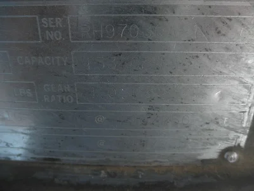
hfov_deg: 63.4
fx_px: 205
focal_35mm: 28
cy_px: 96
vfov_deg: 49.7
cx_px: 127
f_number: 3
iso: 64
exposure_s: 1/160
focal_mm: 5
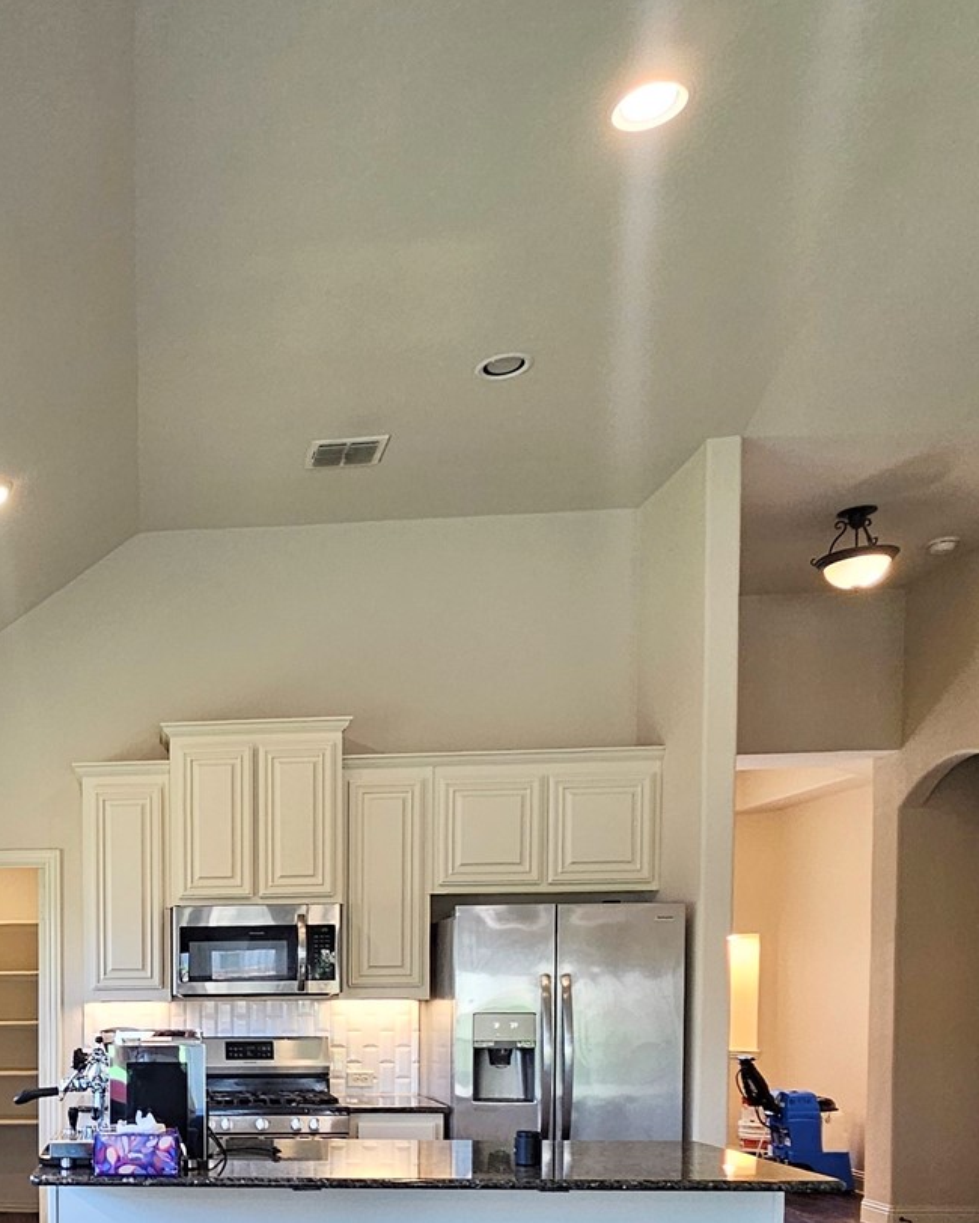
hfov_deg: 40.0
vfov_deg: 50.8
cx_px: -9
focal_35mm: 32
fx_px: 1159
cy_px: 1044
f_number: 2.2
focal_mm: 2.2
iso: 100
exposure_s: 1/60
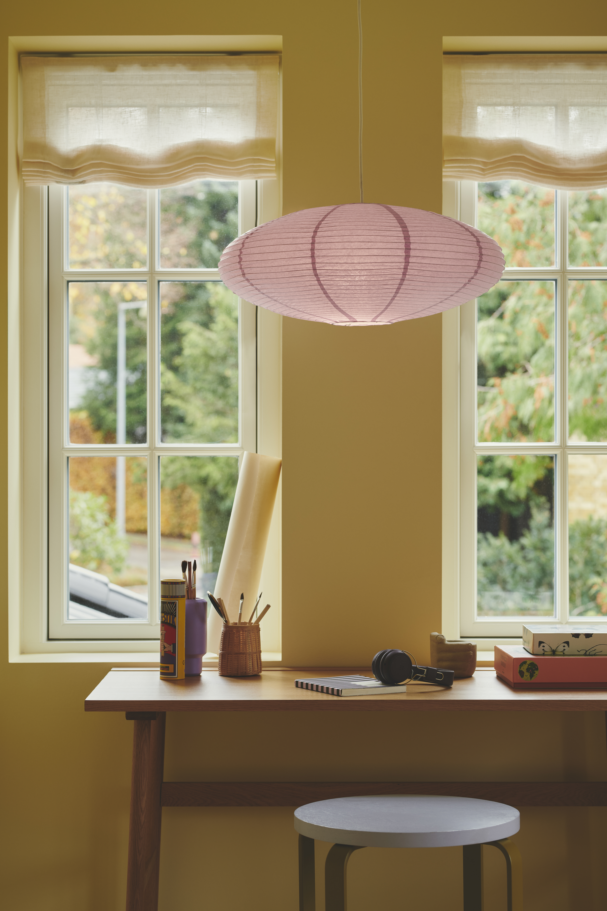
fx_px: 2150
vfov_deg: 23.9
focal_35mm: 85
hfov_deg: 16.1
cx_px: 304
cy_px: 456
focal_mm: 85
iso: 100
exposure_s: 1/6
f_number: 5
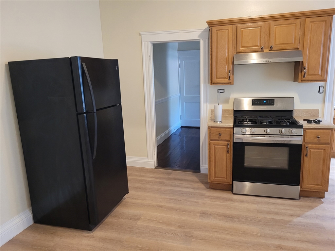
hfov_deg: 67.3
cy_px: 126
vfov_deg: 53.1
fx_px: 252
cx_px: 168
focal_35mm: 26
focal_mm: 5.4
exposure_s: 1/40
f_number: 1.8
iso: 500
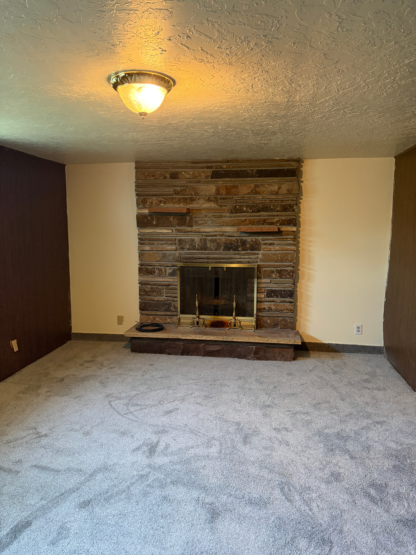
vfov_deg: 67.3
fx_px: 417
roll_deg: -0.1
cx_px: 208
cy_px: 278
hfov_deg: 53.1
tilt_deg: -8.7
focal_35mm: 26
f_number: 1.6
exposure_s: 1/40
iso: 500
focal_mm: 5.96
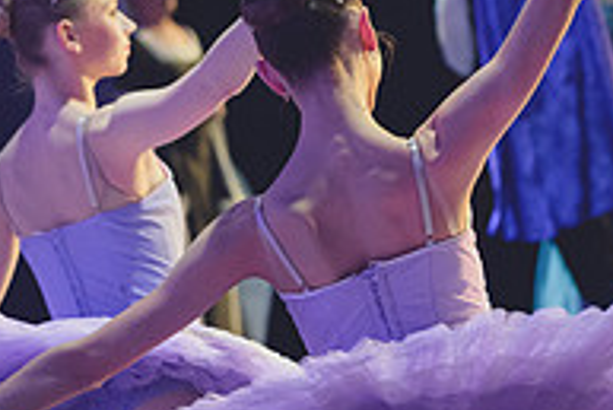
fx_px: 3578
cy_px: 132
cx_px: 362
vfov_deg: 6.6
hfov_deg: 9.8
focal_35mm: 210
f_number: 2.8
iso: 4000
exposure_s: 1/320
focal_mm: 70
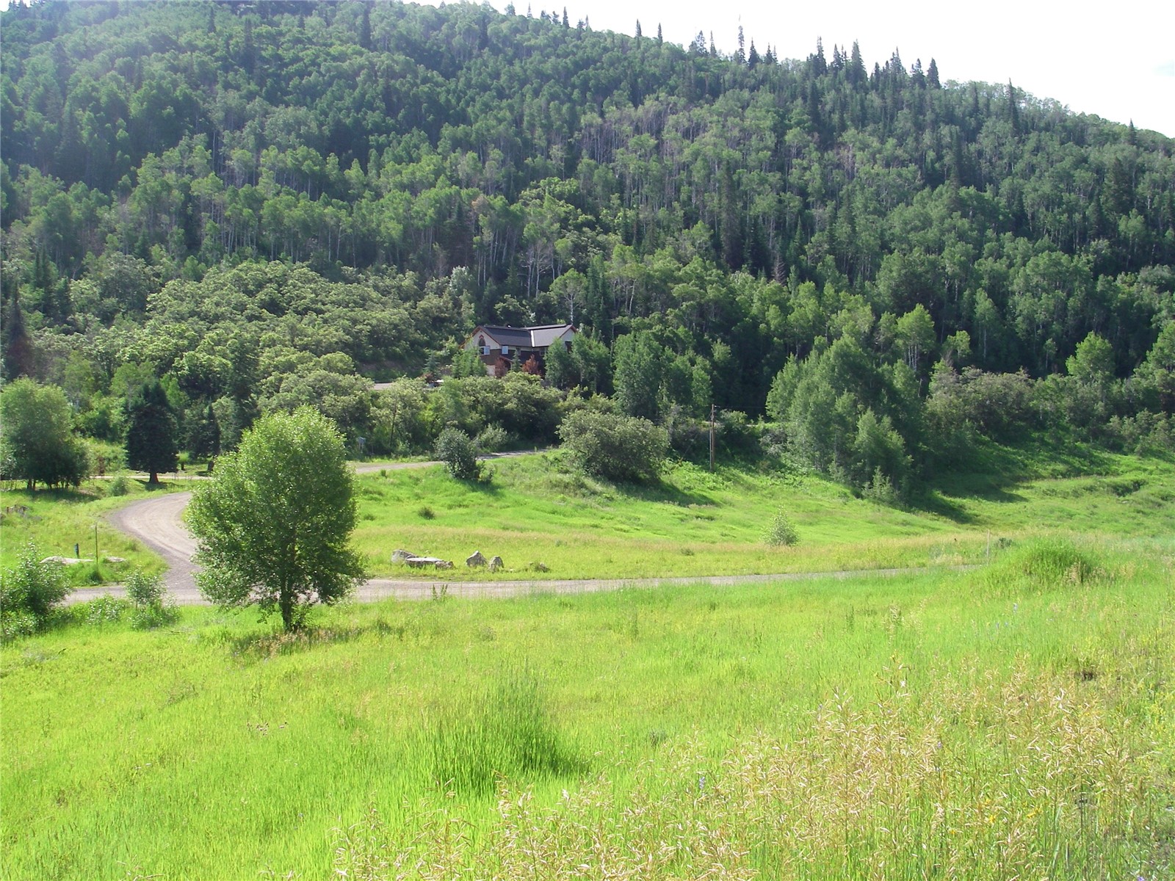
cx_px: 588
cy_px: 440
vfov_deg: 37.7
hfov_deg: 49.0
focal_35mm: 38
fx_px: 1290
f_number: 6.6
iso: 64
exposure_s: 1/80
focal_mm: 6.3
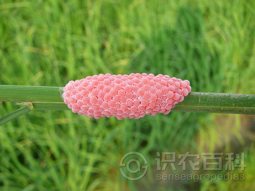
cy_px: 96
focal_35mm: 41
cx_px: 128
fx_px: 302
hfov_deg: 45.8
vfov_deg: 35.1
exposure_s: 1/320
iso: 100
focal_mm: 6.1
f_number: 3.1
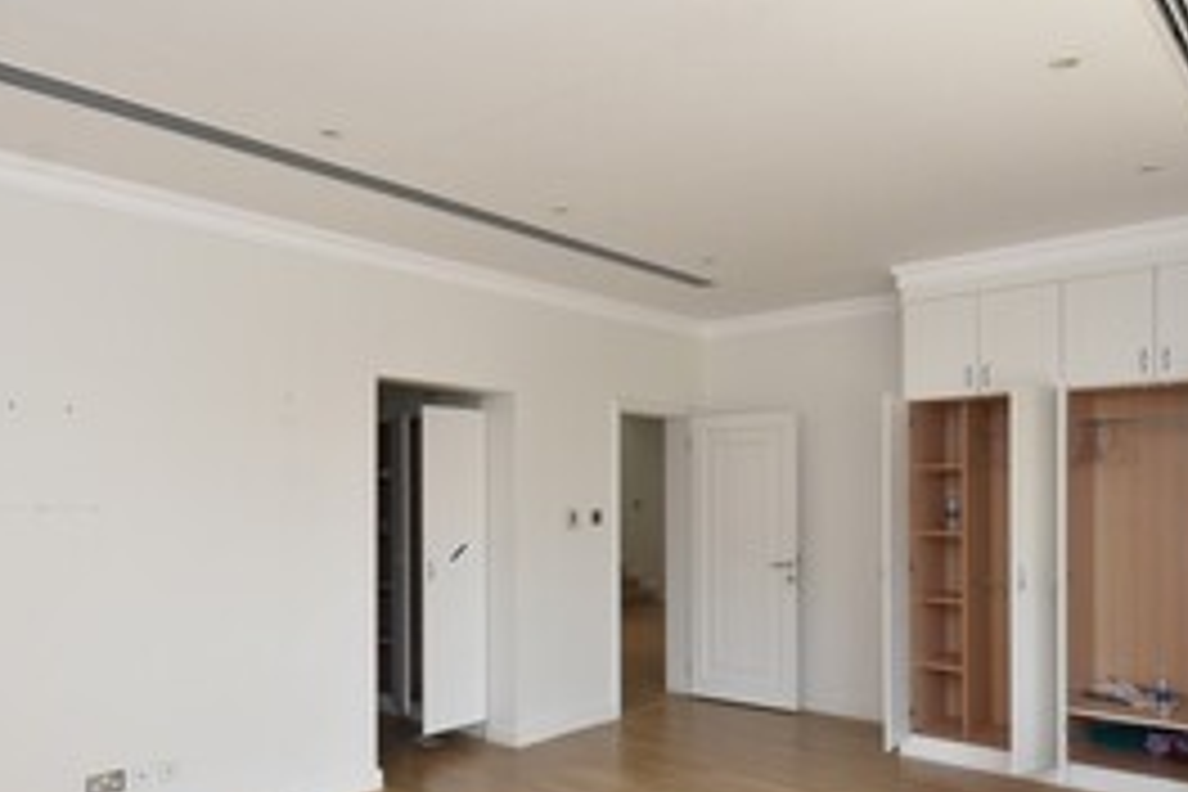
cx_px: 554
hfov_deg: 69.3
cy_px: 466
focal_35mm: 26
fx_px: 858
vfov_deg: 49.3
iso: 500
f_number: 6.3
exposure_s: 1/160
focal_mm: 10
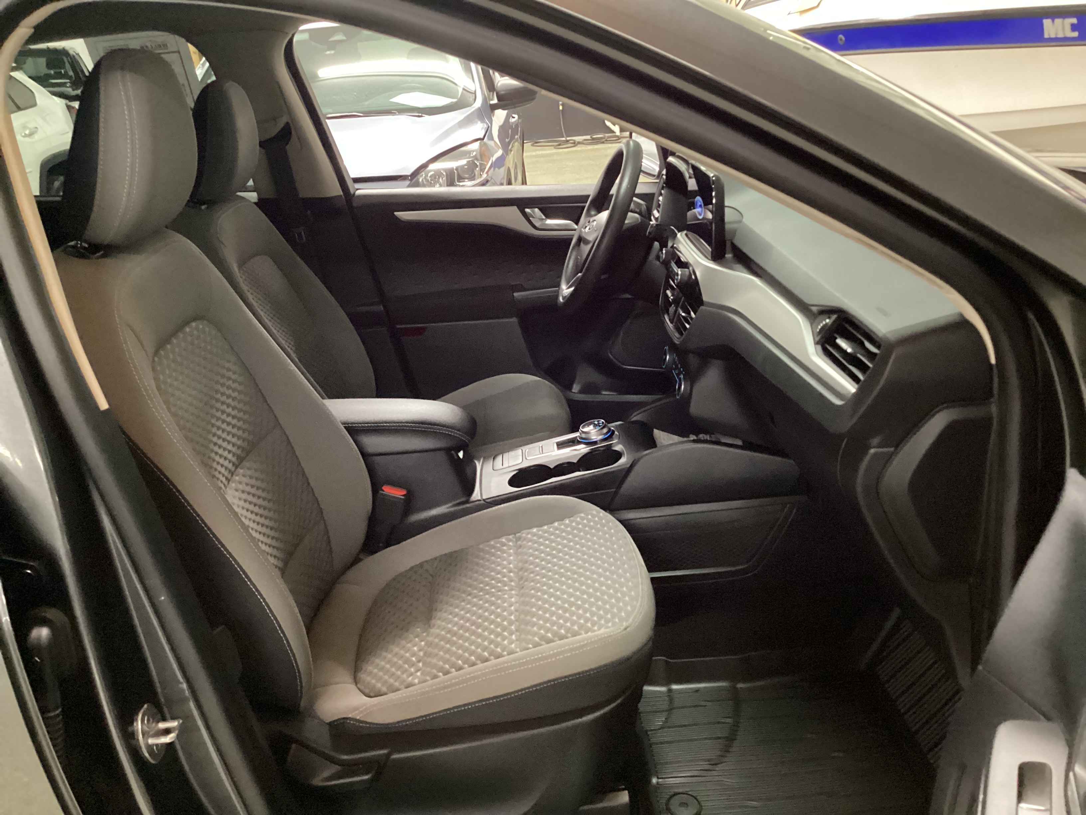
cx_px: 543
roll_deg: +5.2
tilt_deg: -22.5
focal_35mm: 31
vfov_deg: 45.4
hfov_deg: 58.4
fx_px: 973
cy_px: 408
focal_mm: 3.3
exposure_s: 1/20
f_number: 2.4
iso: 640
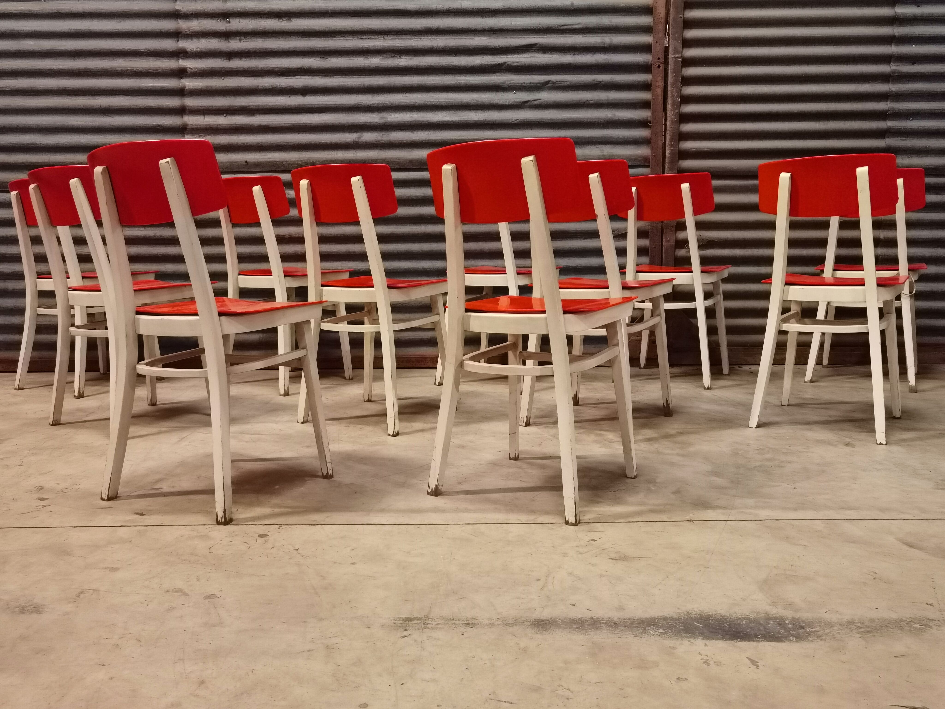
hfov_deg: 60.0
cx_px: 472
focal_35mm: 30
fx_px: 819
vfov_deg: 46.8
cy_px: 354
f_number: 1.9
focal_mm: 6.71
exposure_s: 1/33.3
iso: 640
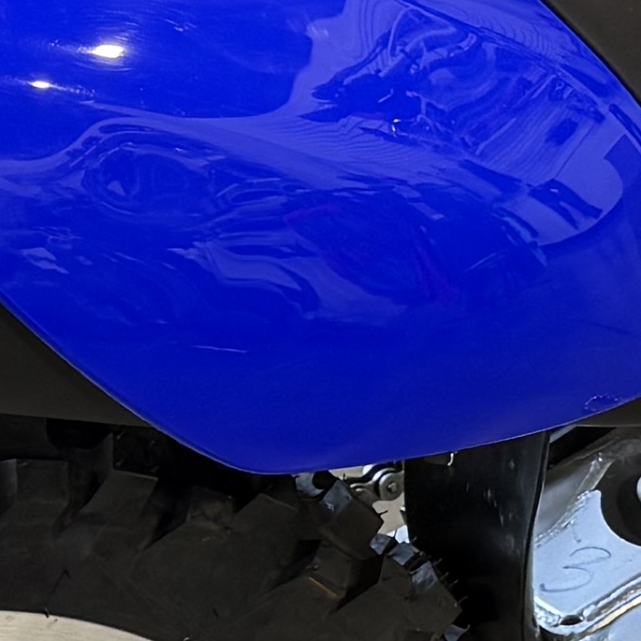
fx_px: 3708
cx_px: 685
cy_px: 289
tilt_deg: -32.9
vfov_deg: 9.9
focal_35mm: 177
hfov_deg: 9.8
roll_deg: -3.6
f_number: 1.78
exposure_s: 1/60
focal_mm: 6.76
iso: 125
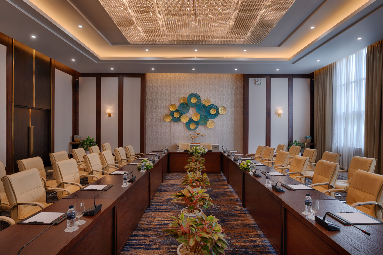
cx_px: 192
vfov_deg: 64.6
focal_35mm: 19
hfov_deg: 86.9
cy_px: 128
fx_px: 202
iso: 160
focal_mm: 19
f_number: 10
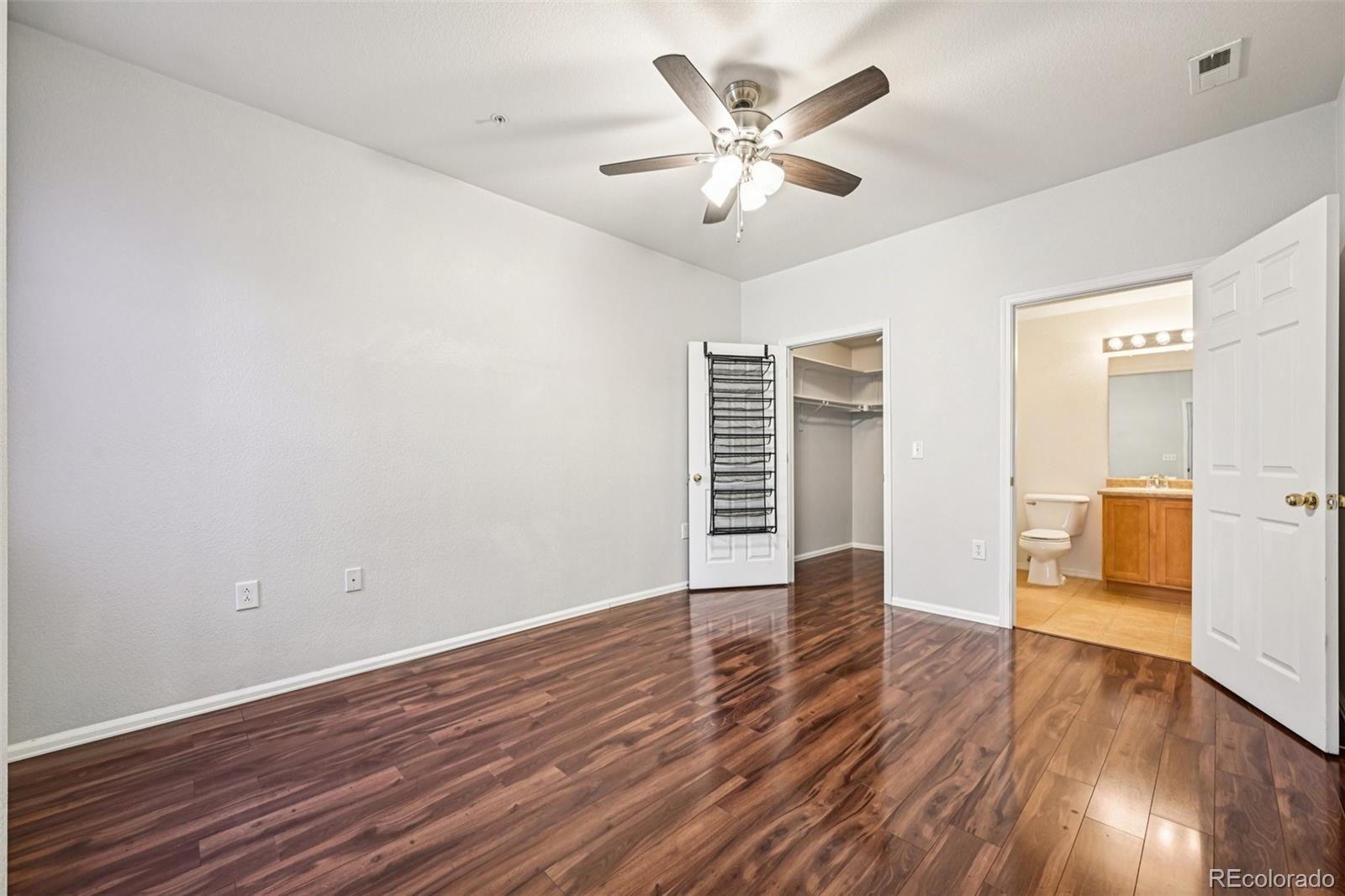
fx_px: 523
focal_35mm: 14
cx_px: 672
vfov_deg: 81.2
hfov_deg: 104.3
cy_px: 448
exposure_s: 1/5
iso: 400
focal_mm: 14
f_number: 8
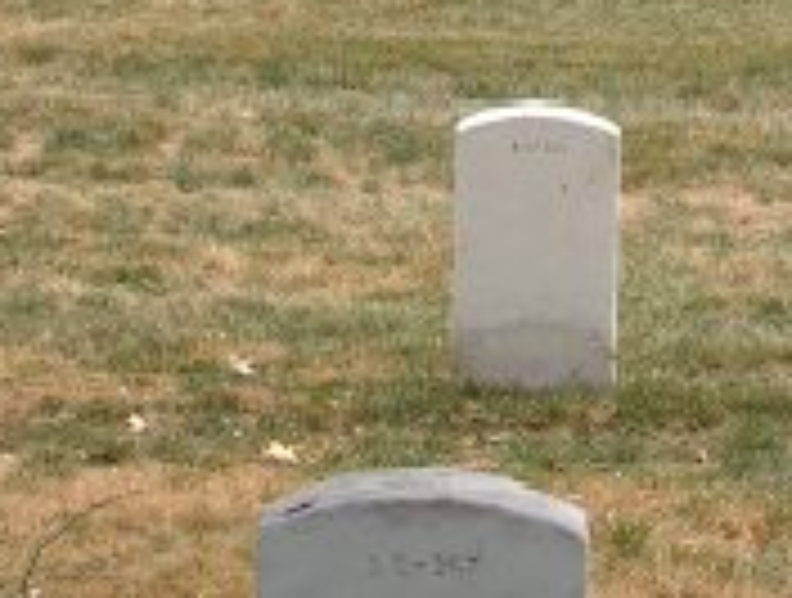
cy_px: -277
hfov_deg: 10.1
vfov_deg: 7.6
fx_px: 4428
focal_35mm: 193
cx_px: 891
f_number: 4.6
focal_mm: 11
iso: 50
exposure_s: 1/108
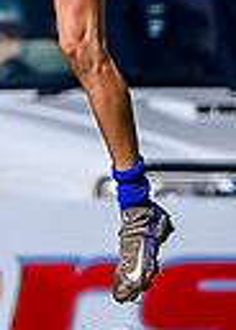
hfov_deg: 0.4
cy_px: -244
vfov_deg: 0.5
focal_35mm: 4095
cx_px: -91
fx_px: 38465
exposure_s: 1/2000
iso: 160
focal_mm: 500
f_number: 4
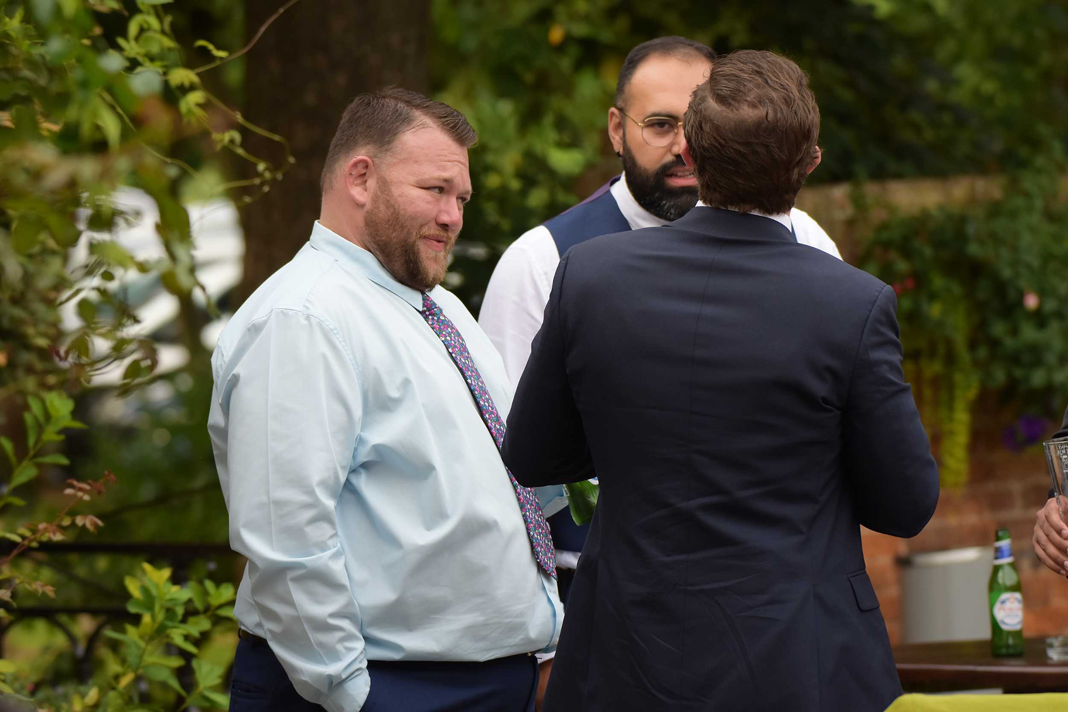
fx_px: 8898
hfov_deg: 6.9
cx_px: 534
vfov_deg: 4.6
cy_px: 356
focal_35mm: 300
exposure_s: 1/400
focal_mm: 200
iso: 500
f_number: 5.6
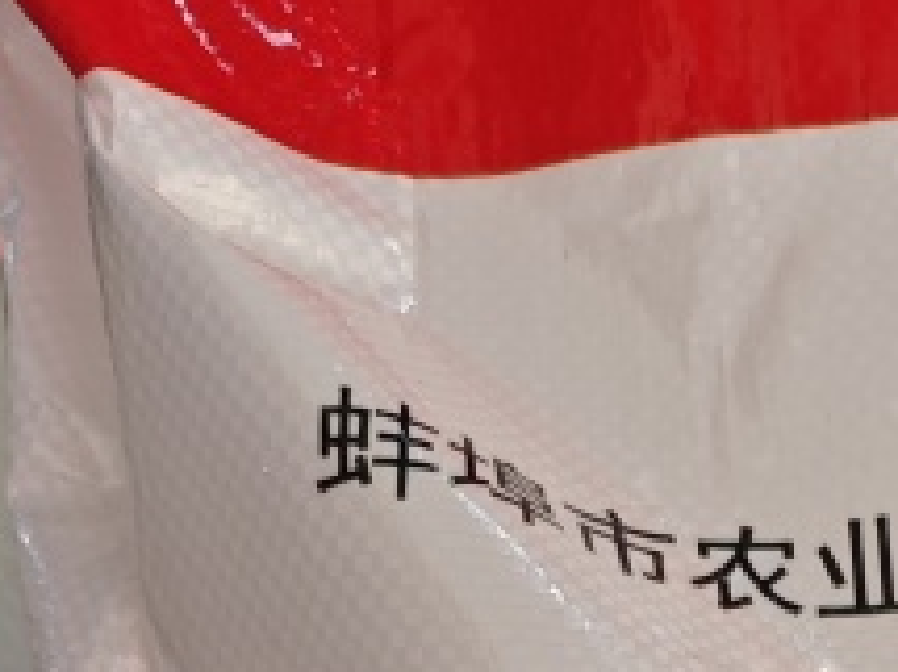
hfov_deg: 16.3
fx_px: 2956
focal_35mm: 114
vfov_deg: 10.8
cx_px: 1165
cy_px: 1672
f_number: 1.6
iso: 125
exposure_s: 1/100
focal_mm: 6.55
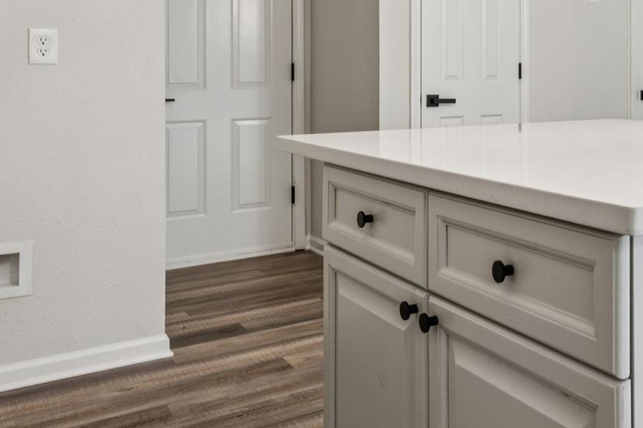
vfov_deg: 30.9
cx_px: 613
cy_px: 70
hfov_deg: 41.5
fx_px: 750
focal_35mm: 42
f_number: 13
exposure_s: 1/1.67
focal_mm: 16.8
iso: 100
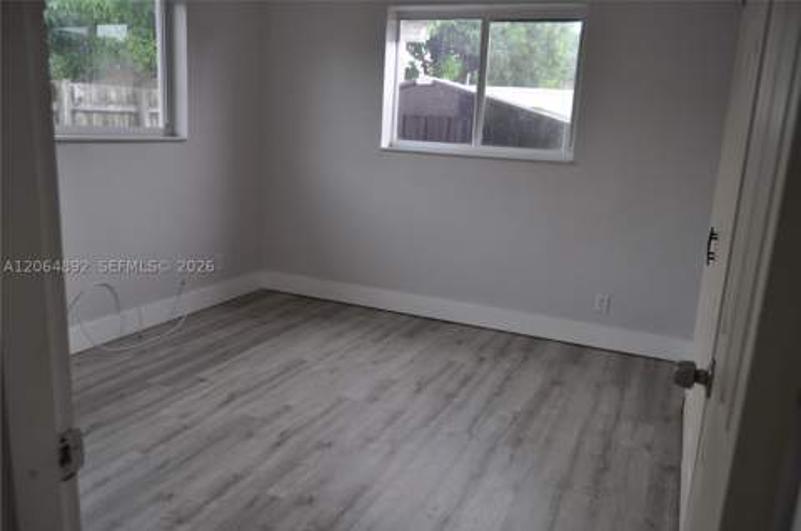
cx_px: 400
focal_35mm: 27
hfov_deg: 67.5
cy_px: 266
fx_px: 600
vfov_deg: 47.7
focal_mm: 18
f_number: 4
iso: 450
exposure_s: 1/60
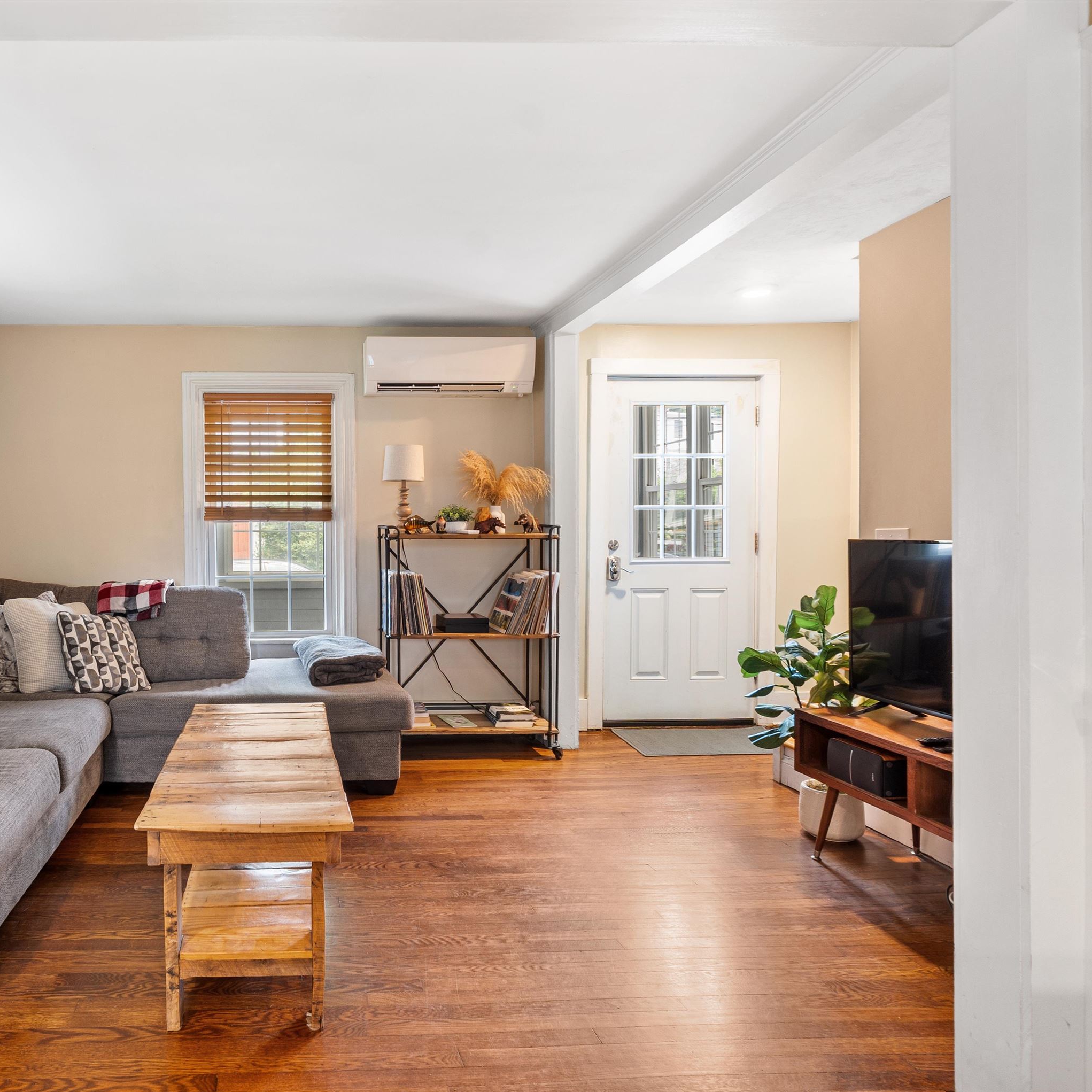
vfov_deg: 67.3
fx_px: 821
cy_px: 546
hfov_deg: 64.0
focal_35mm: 23
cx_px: 297
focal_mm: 12
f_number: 8
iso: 100
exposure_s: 6
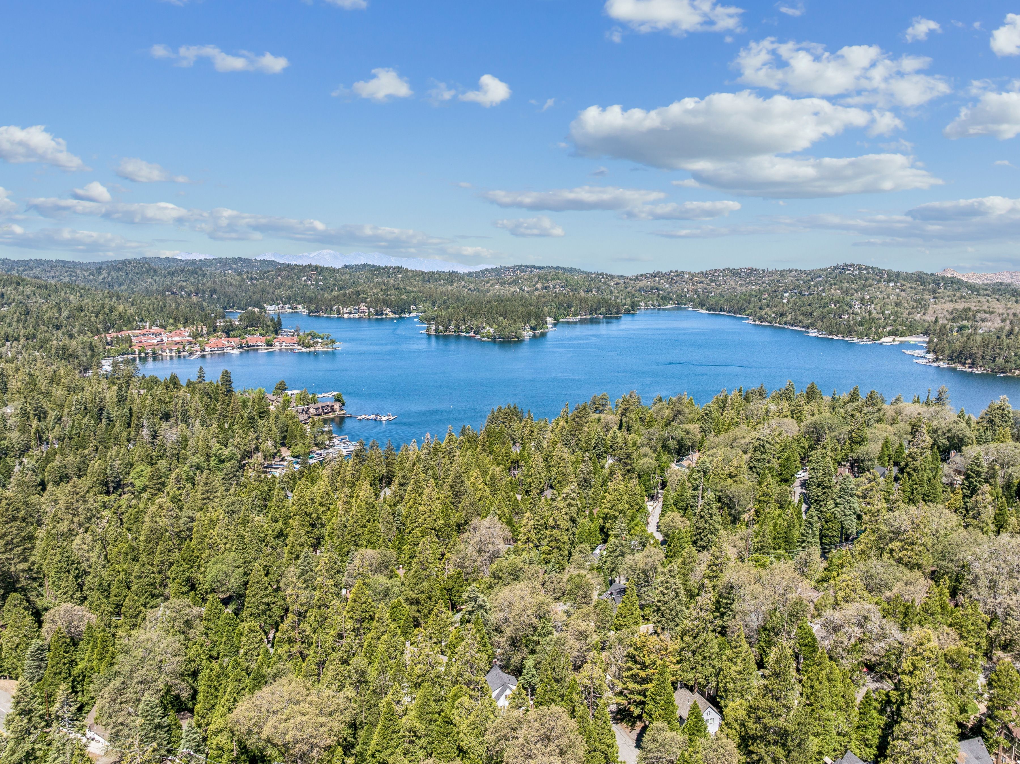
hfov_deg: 71.6
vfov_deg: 56.8
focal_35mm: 24
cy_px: 382
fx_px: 707
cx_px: 510
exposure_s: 1/80
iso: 100
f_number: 2.8
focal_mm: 12.3
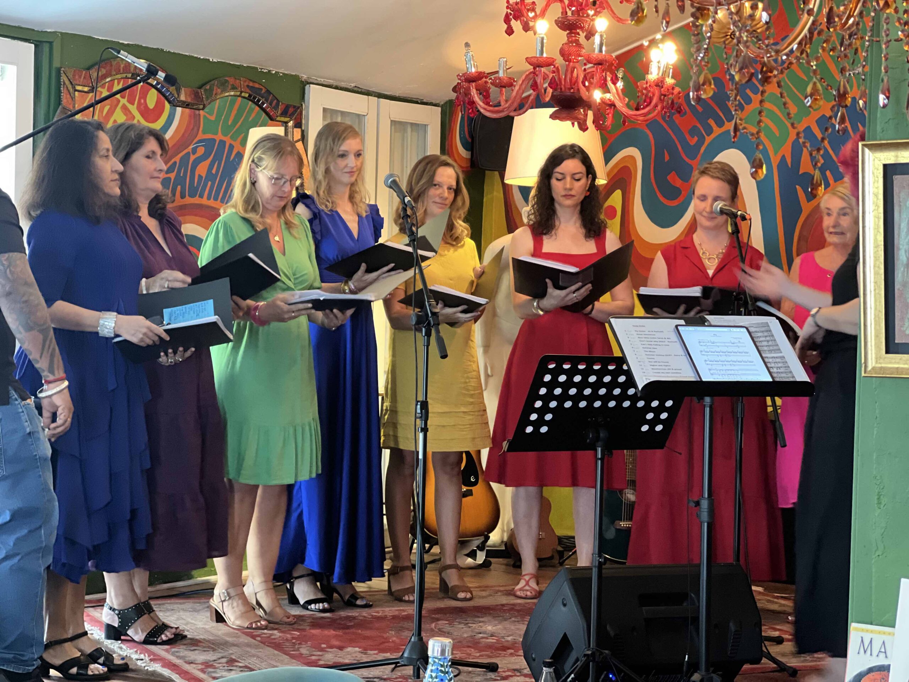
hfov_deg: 25.3
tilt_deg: -0.5
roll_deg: -1.7
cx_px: 454
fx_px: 2022
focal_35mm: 77
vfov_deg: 19.1
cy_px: 341
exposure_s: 1/14
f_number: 2.8
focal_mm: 9
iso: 500
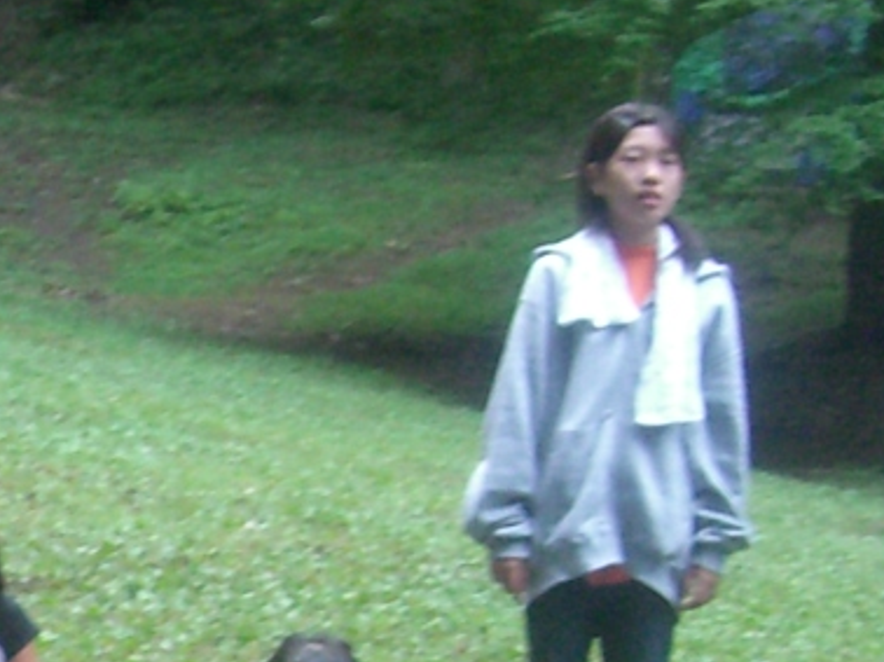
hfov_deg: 11.8
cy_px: 819
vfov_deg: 9.1
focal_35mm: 161
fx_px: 4109
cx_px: -391
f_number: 2.7
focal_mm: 6.2
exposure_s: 1/100
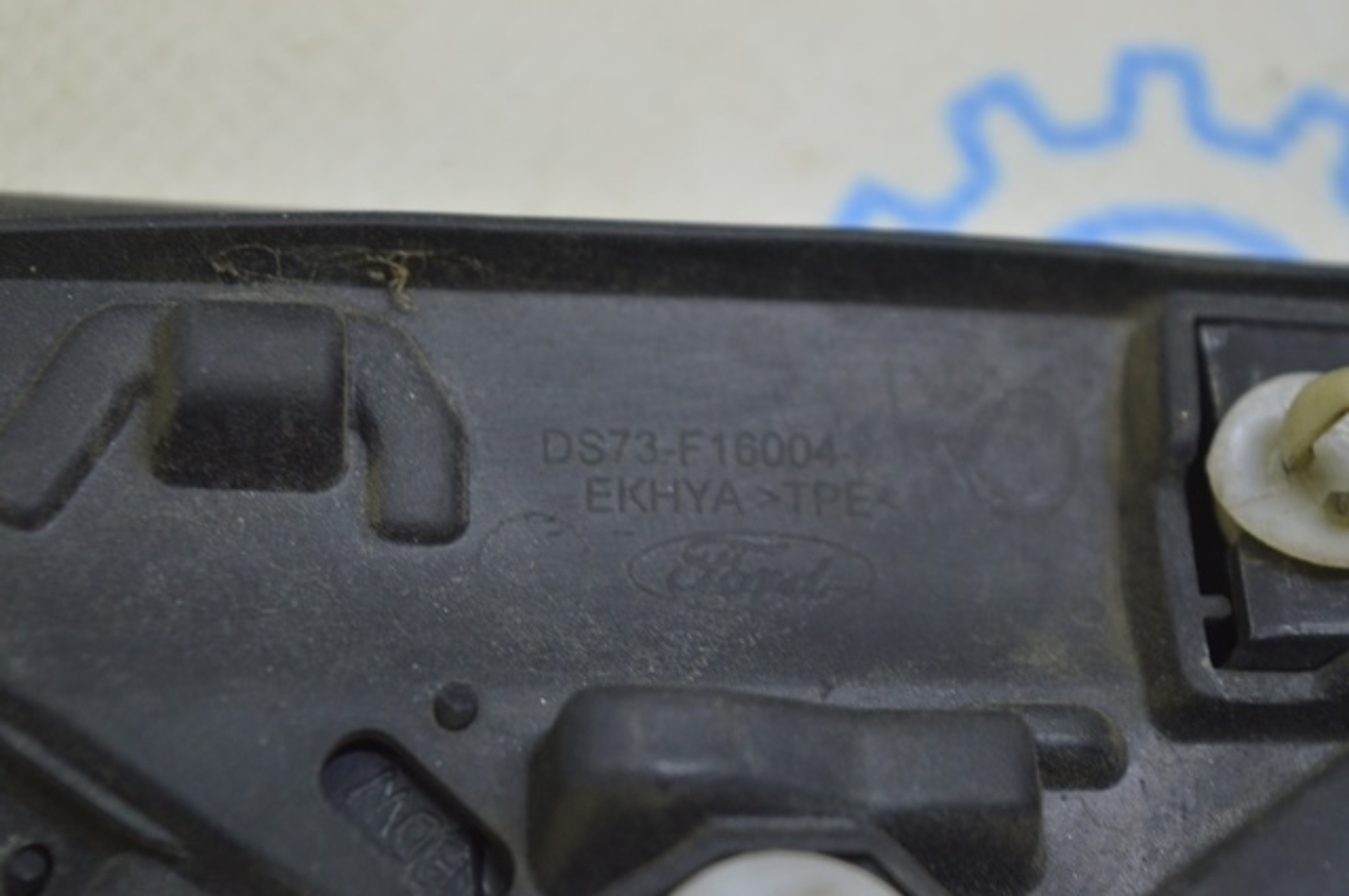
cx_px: 674
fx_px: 3088
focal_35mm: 82
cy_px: 448
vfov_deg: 16.5
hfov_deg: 24.6
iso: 400
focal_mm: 55
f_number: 5.6
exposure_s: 1/20
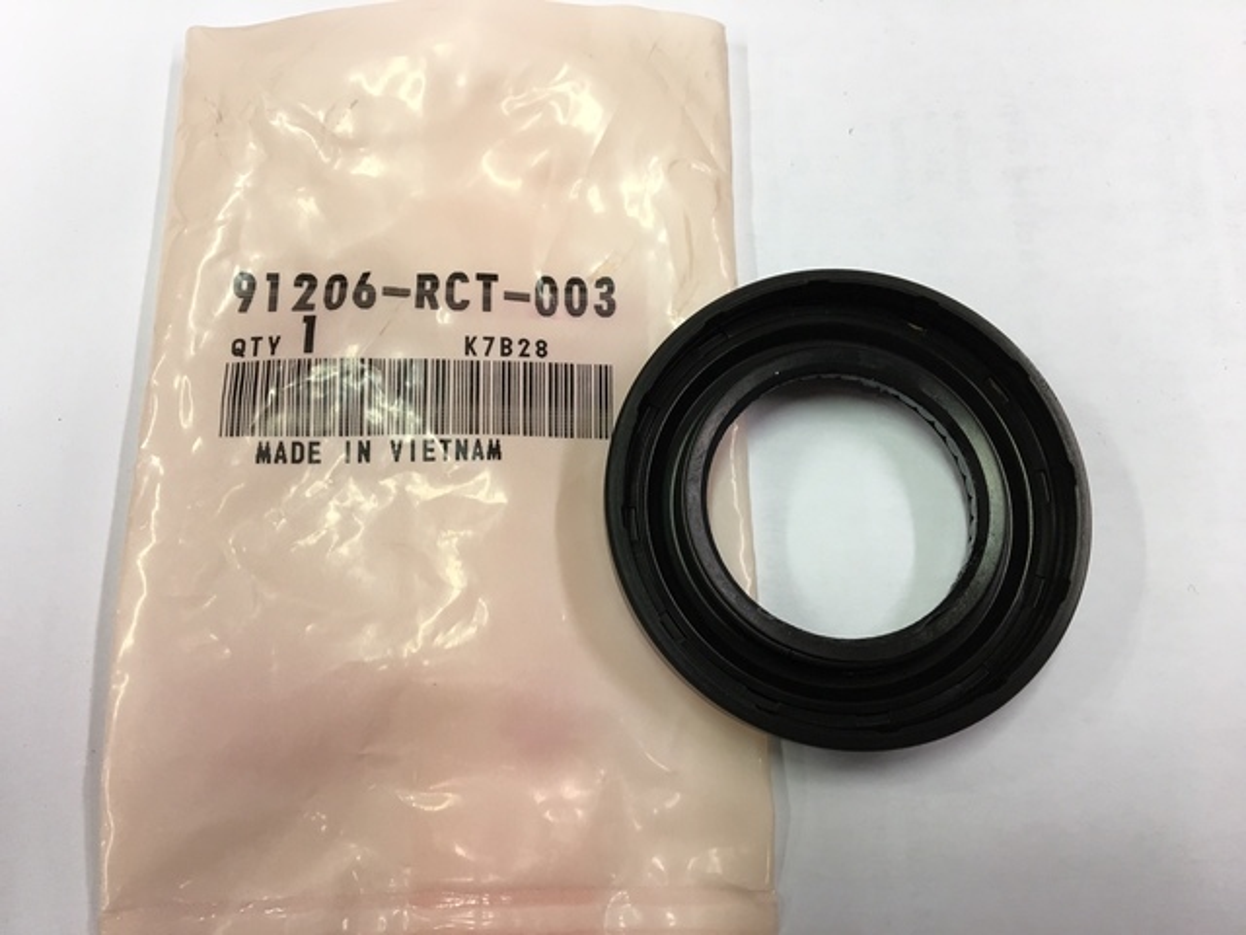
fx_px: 1044
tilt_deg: -73.9
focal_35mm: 29
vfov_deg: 48.2
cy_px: 468
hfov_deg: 61.7
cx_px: 623
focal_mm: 4.15
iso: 100
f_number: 2.2
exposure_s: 1/30
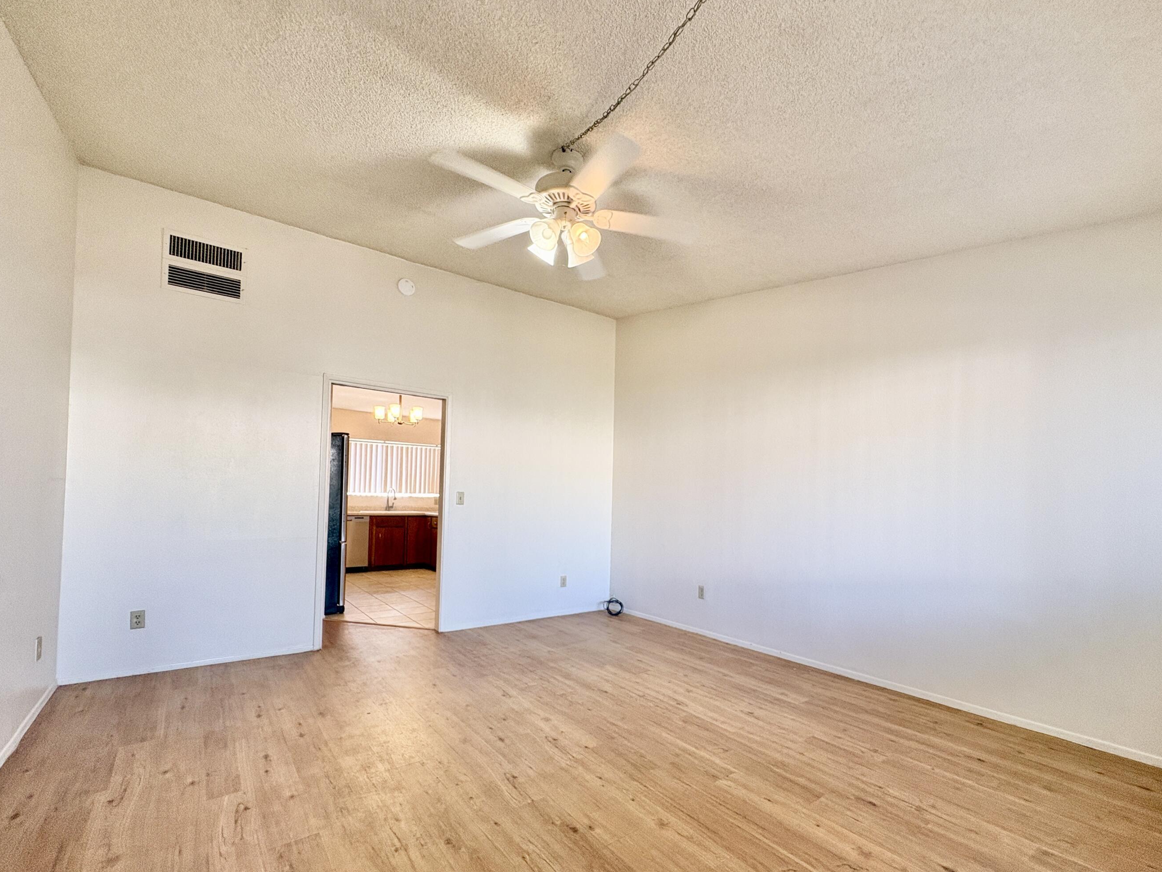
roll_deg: -0.8
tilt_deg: +1.9
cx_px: 612
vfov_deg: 77.8
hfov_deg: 94.4
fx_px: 537
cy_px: 488
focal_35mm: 16
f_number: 2.2
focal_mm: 2.22
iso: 160
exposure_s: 1/120
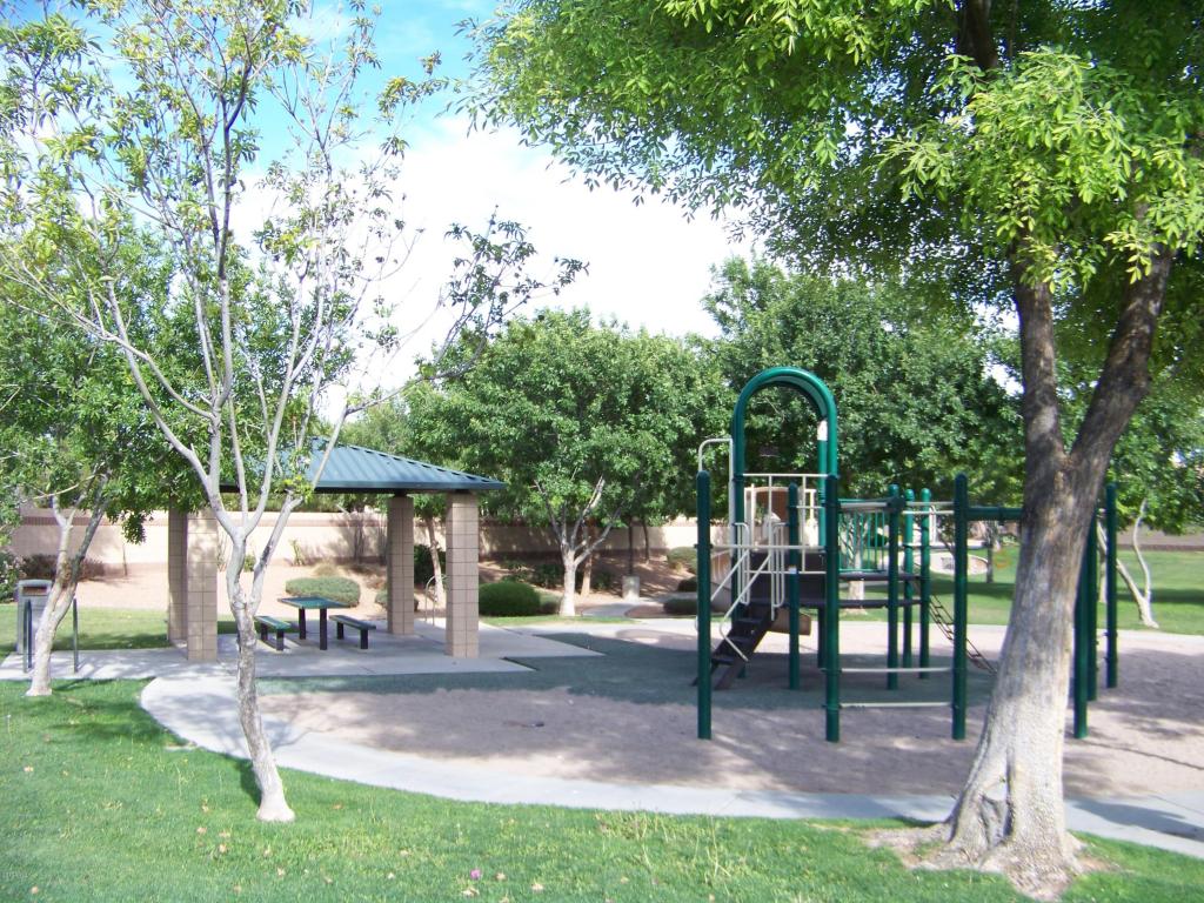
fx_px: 1252
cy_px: 452
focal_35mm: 36
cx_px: 602
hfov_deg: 51.4
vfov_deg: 39.7
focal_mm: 5.85
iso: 64
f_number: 2.8
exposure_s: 1/320
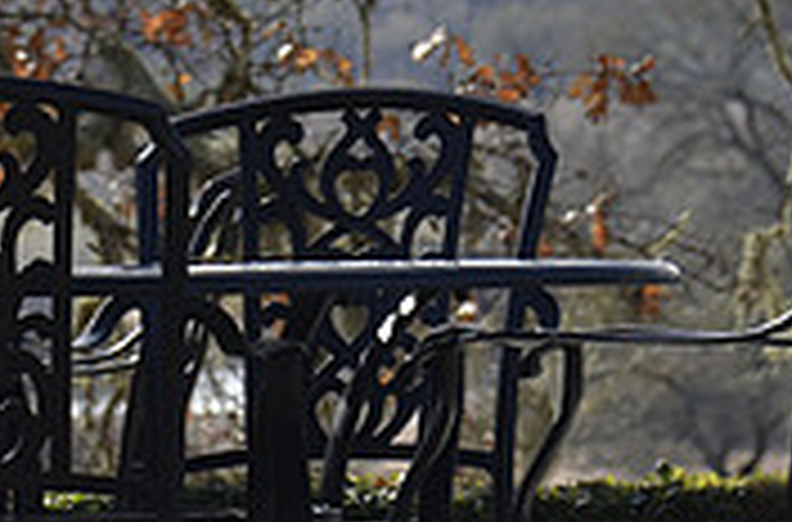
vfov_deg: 2.3
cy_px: 270
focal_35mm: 594
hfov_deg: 3.5
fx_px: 13021
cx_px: 166
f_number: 8
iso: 160
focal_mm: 120
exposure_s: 1/250
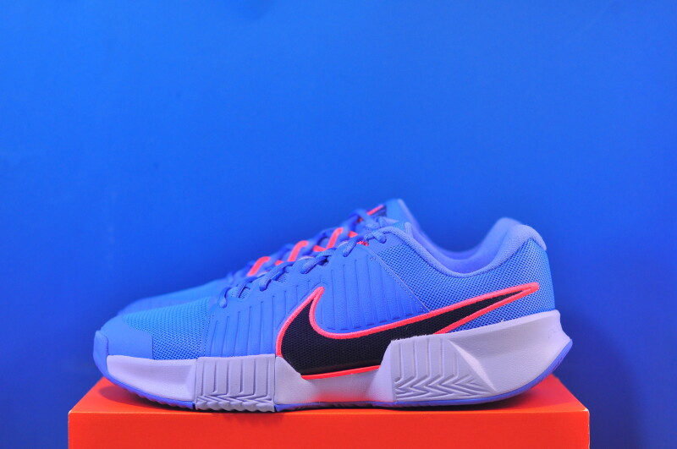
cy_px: 224
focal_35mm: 75
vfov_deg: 18.1
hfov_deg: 27.0
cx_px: 338
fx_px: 1408
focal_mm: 50
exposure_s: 1/320
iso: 250
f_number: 2.5
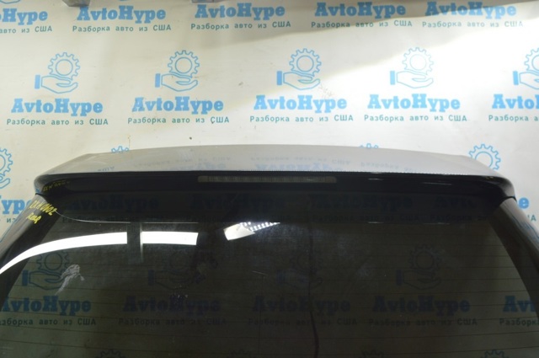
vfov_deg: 36.8
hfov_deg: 53.2
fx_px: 538
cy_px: 179
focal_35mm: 36
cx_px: 270
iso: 400
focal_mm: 24
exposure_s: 1/20
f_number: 5.6
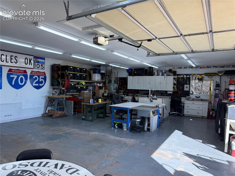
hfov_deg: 71.6
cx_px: 118
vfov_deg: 56.8
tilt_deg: -1.3
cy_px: 88
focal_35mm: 24
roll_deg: -1.9
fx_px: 163
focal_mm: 6.76
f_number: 1.78
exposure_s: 1/473
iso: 100
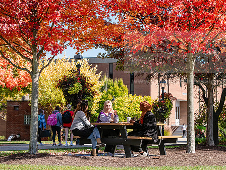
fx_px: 699
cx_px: 109
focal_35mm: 107
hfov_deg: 18.4
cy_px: 92
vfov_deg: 13.8
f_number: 6.3
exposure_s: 1/320
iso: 160
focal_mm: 86
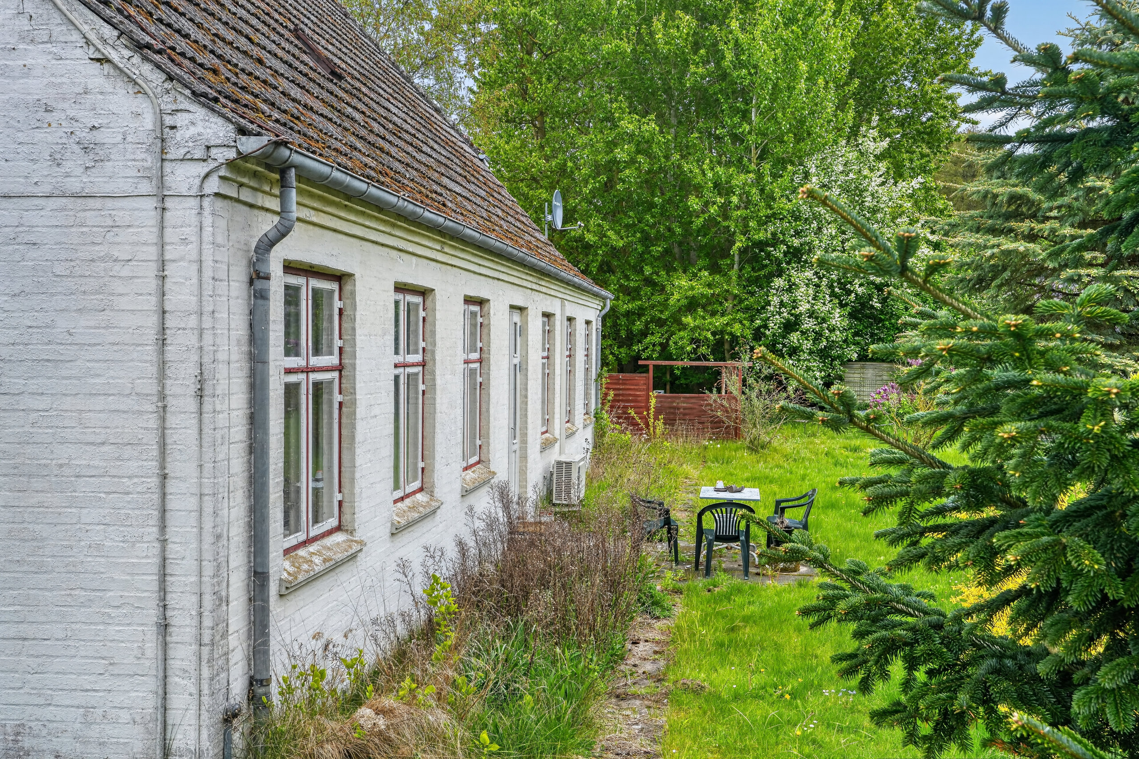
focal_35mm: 35
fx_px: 1107
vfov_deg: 37.8
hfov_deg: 54.4
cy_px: 380
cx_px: 570
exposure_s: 1/125
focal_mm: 35
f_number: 8
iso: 400
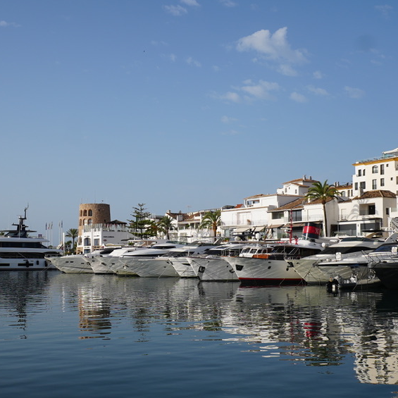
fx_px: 637
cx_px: 137
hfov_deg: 34.4
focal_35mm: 49
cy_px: 239
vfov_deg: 34.6
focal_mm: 20
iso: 100
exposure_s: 1/1000
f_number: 5
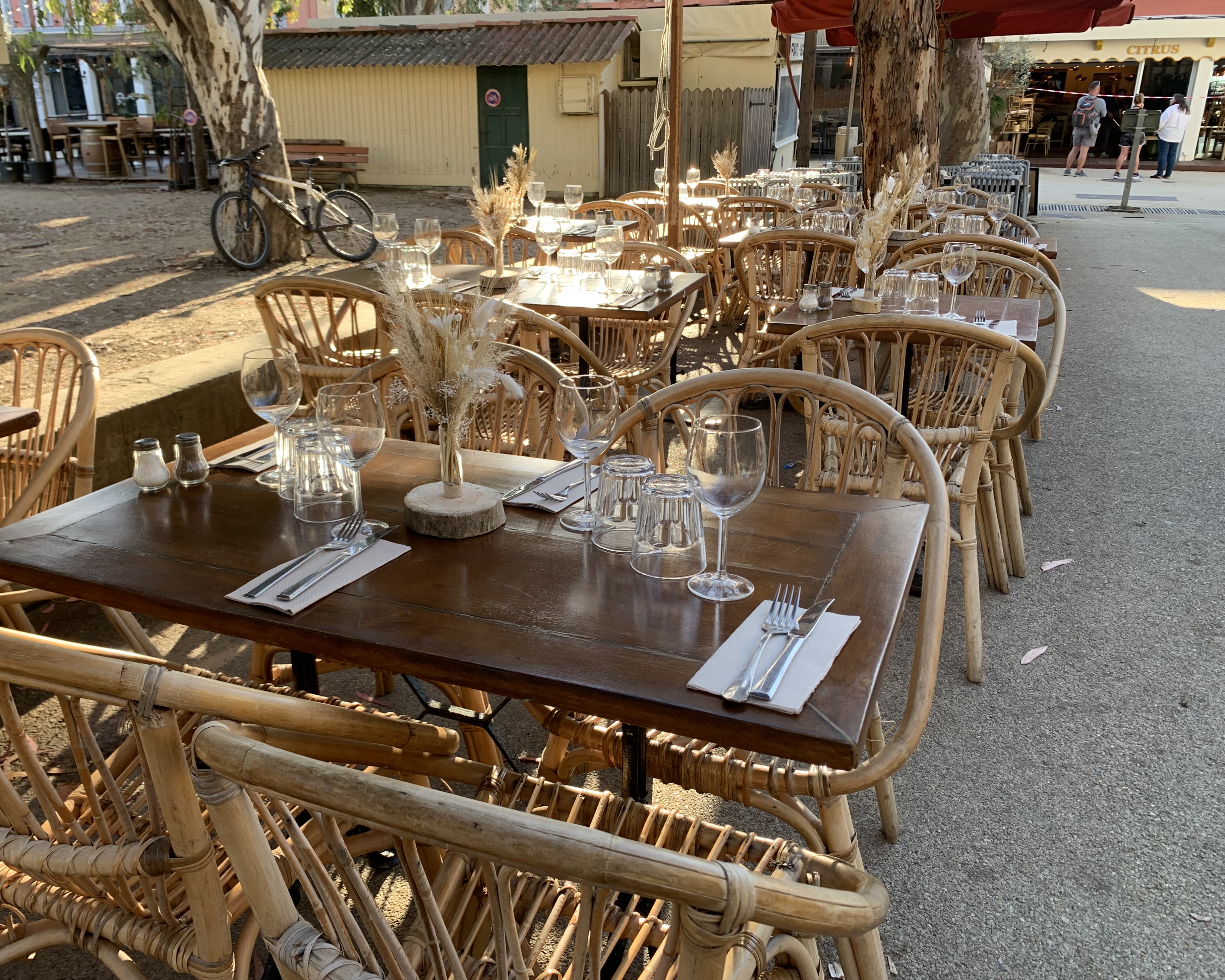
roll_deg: +0.3
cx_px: 551
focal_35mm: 28
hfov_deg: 62.1
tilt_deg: -22.0
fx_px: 1015
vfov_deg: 51.5
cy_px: 480
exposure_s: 1/122
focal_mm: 4.25
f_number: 1.8
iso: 25
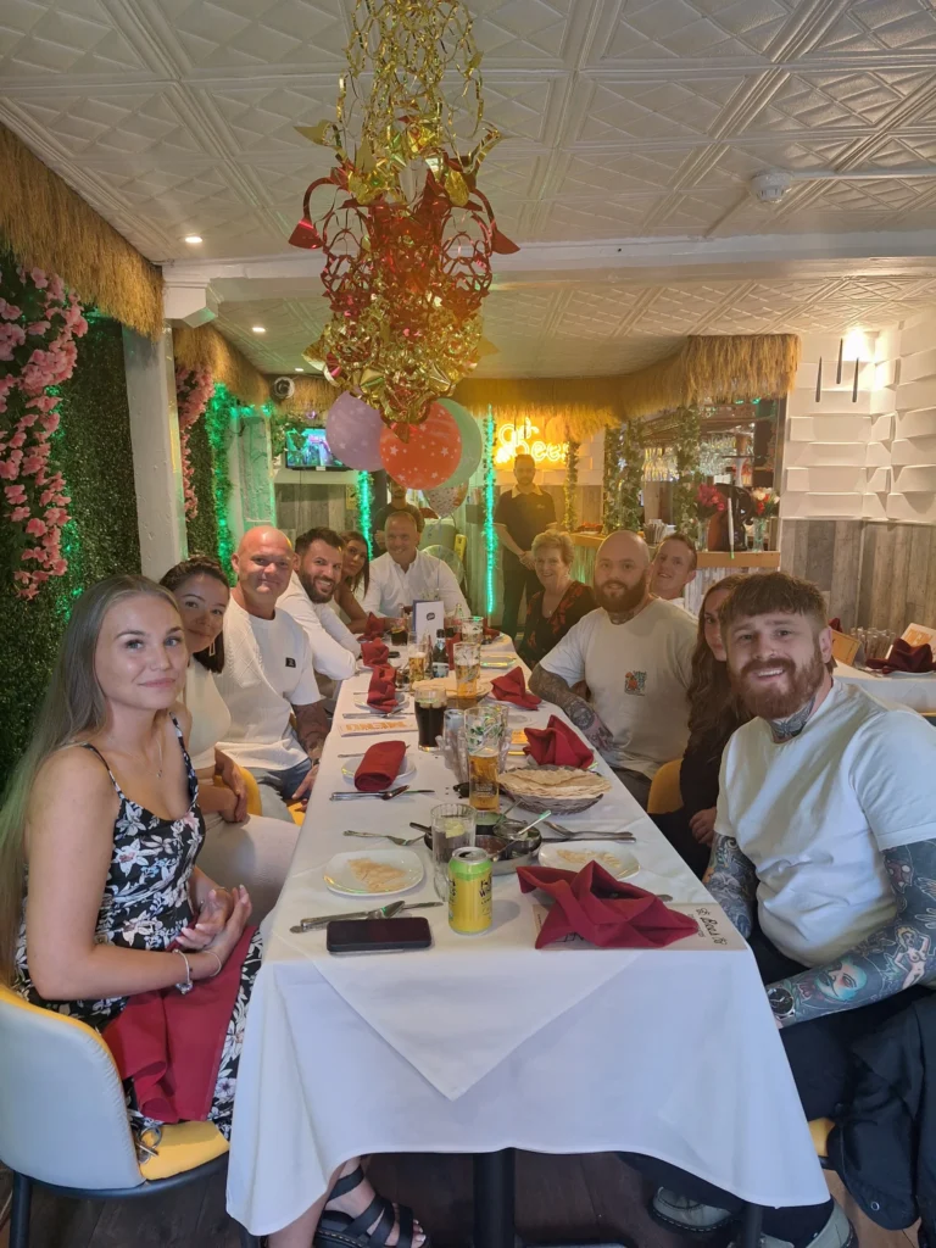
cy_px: 624
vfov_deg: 73.9
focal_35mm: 23
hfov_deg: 58.9
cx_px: 468
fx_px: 829
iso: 250
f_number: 1.8
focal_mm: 5.54
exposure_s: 1/50
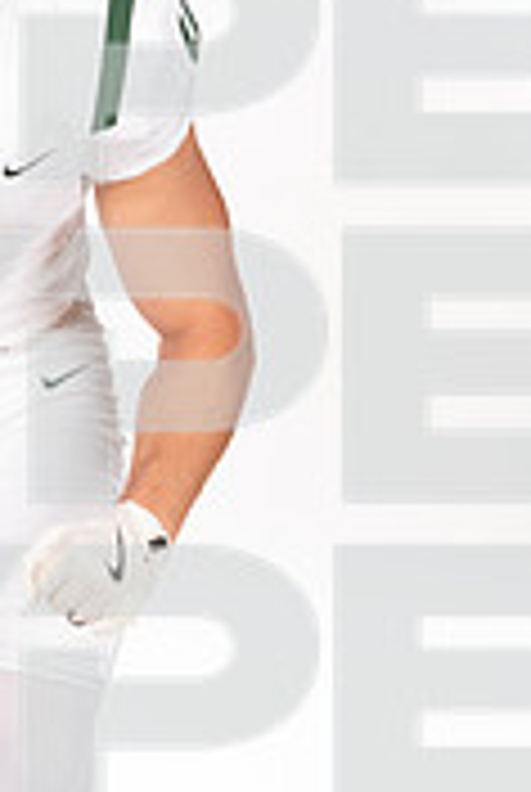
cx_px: -22
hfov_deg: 9.2
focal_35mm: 148
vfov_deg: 13.8
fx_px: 3261
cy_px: 369
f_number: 8
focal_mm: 58
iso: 640
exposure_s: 1/400
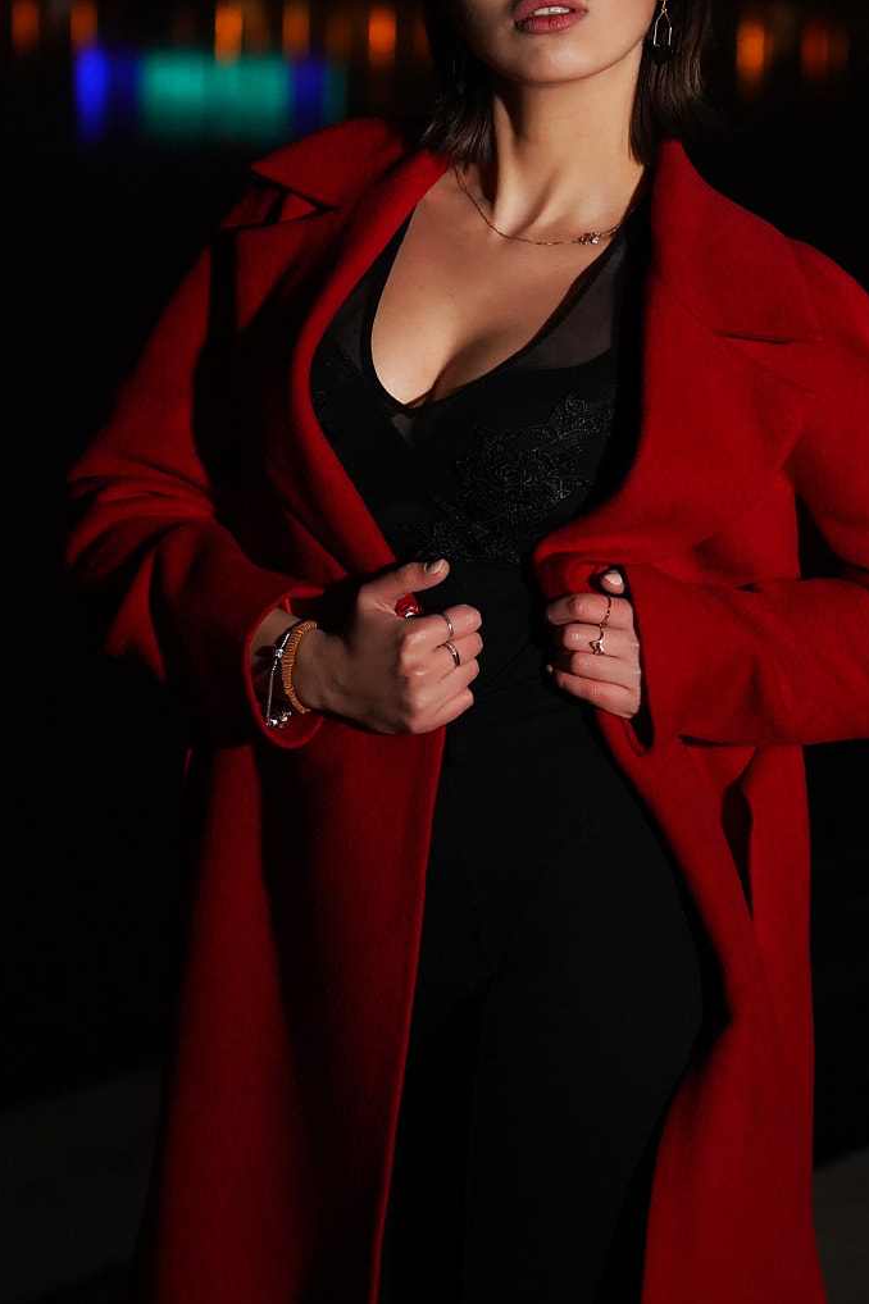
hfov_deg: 11.3
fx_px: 4384
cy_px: 491
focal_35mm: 121
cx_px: 411
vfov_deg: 16.9
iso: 3200
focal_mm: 77
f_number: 4
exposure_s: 1/160
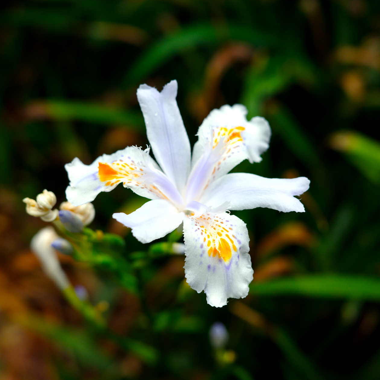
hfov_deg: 32.8
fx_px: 646
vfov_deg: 32.8
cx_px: 183
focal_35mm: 52
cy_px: 193
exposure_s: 1/200
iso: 200
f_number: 3.5
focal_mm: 26
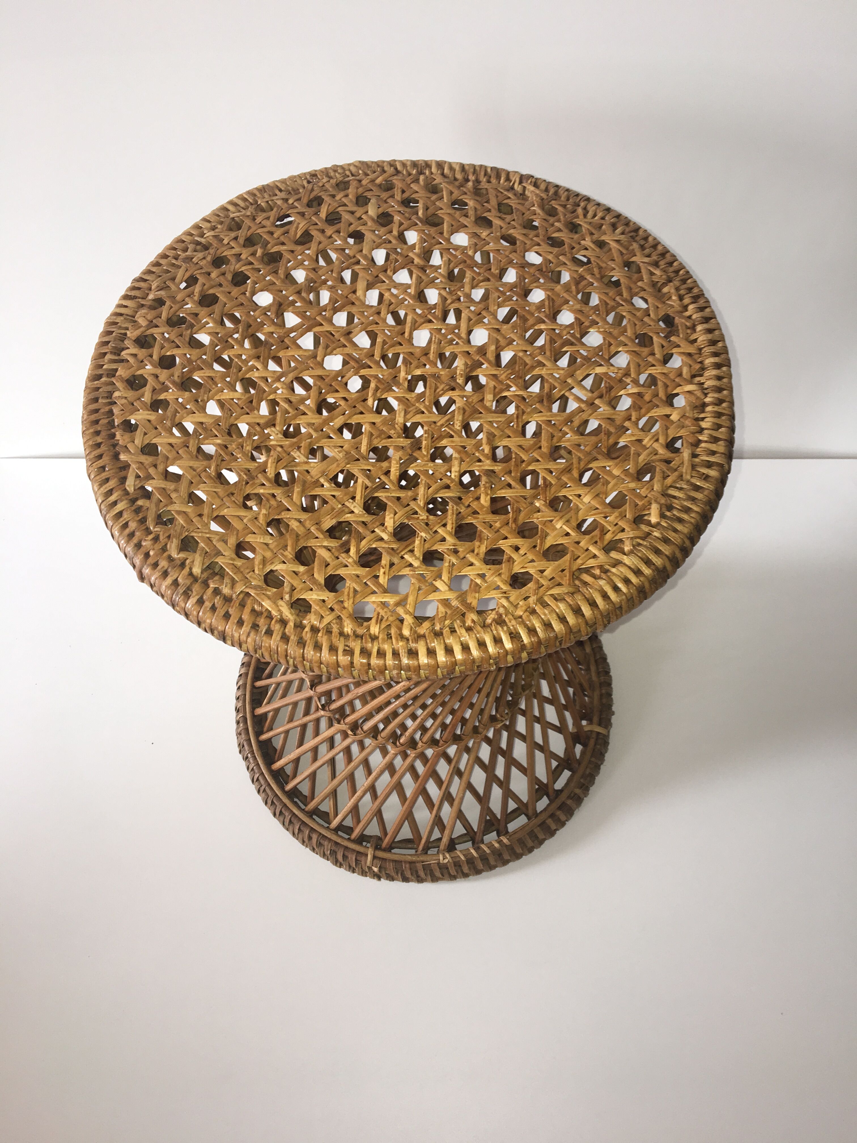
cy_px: 572
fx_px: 957
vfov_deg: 61.7
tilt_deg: -60.2
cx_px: 428
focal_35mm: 29
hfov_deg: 48.2
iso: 25
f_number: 2.2
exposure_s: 1/33
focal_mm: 4.15
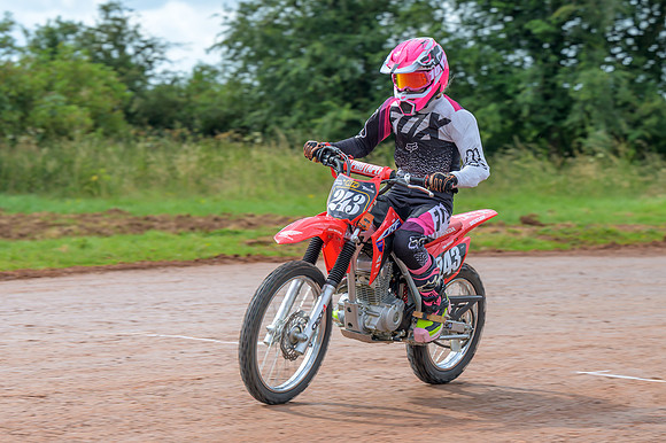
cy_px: 234
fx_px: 2667
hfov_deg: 14.2
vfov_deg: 9.5
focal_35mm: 144
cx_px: 294
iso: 64
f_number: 4
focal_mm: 86
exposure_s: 1/320
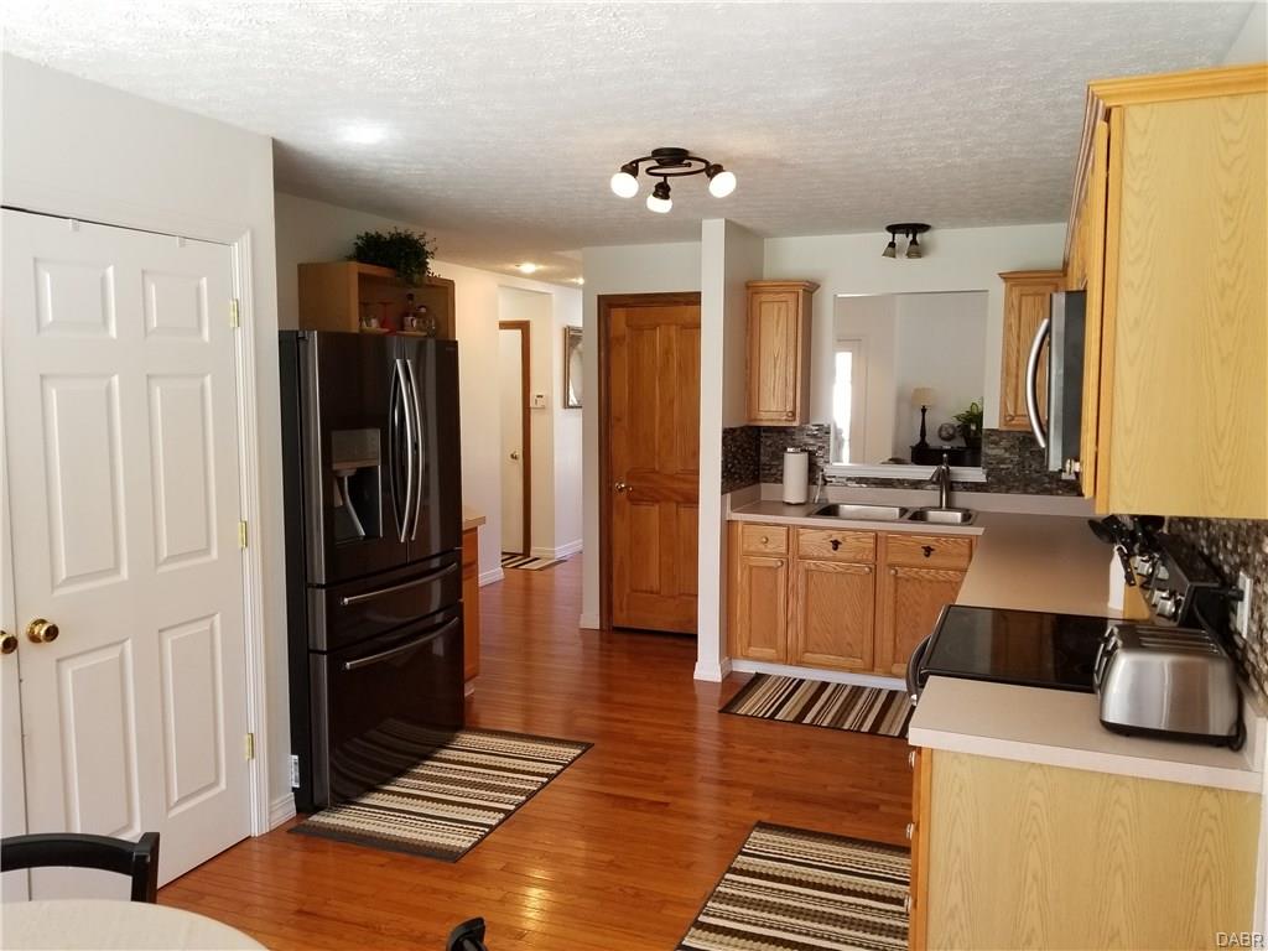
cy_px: 476
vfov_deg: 53.1
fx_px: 952
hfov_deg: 67.3
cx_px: 634
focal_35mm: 26
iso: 100
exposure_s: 1/60
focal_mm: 4.3
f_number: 1.7
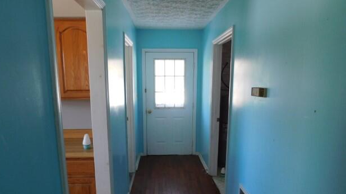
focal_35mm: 26
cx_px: 171
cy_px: 125
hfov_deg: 71.9
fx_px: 239
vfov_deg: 43.9
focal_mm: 4
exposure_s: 1/30
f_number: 3
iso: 160
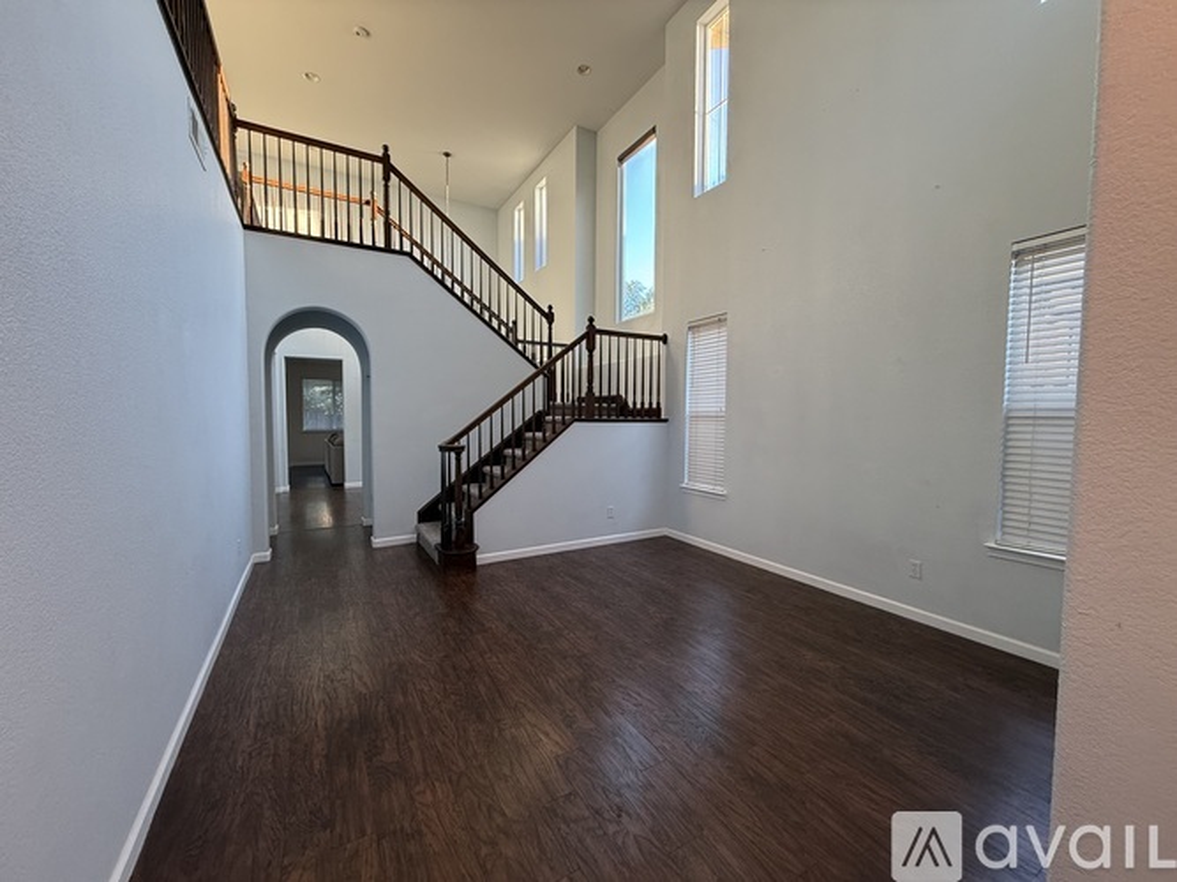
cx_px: 588
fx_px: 476
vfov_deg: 85.7
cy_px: 441
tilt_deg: -2.5
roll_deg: -0.4
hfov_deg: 102.1
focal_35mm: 14
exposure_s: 1/60
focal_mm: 2.22
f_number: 2.2
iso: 200
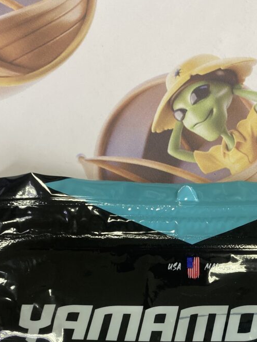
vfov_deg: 34.3
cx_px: 185
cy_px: 322
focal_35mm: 52
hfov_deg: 27.7
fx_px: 514
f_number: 1.8
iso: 64
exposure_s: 1/60
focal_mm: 4.25
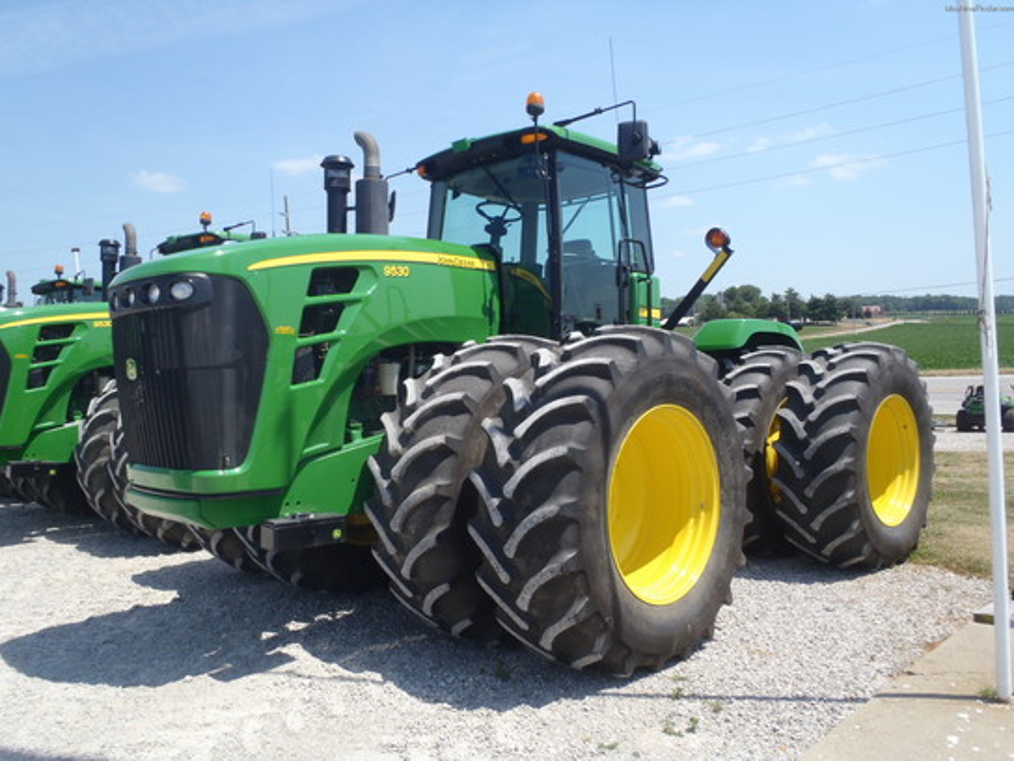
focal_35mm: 28
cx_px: 507
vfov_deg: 49.7
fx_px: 820
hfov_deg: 63.4
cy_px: 380
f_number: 3.9
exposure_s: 1/500
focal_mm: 5
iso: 80
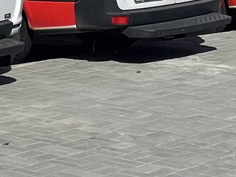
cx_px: -152
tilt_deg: +4.1
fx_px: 1302
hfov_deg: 9.9
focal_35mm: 191
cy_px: -213
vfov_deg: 7.4
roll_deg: -0.6
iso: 32
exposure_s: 1/7813
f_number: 1.6
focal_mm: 4.2
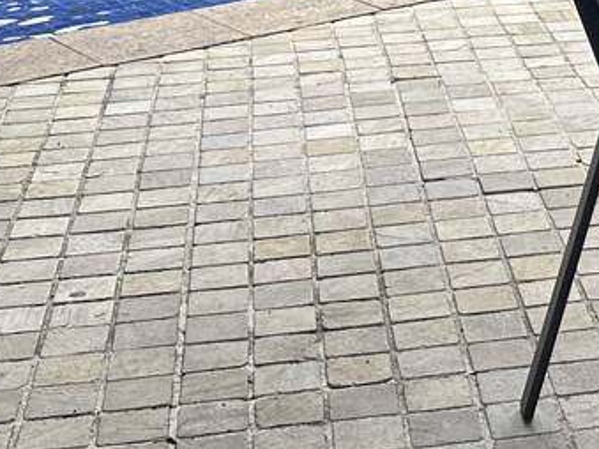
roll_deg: +1.0
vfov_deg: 13.1
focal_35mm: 102
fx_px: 1764
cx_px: 654
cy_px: -362
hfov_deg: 18.6
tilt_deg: -1.4
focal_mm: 6.86
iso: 50
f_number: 1.78
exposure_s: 1/124
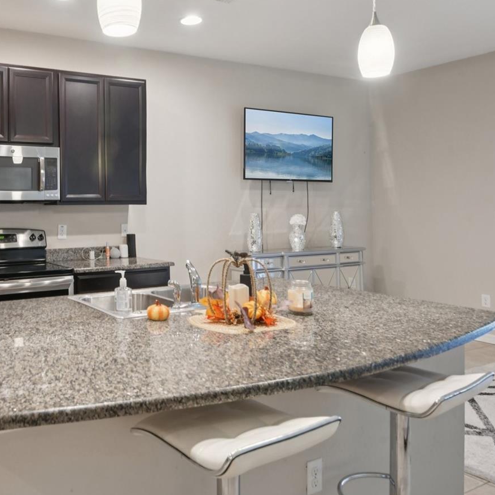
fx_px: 502
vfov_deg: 52.4
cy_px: 216
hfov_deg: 49.3
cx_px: 96
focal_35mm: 31
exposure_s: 1/5
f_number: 8
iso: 400
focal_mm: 20
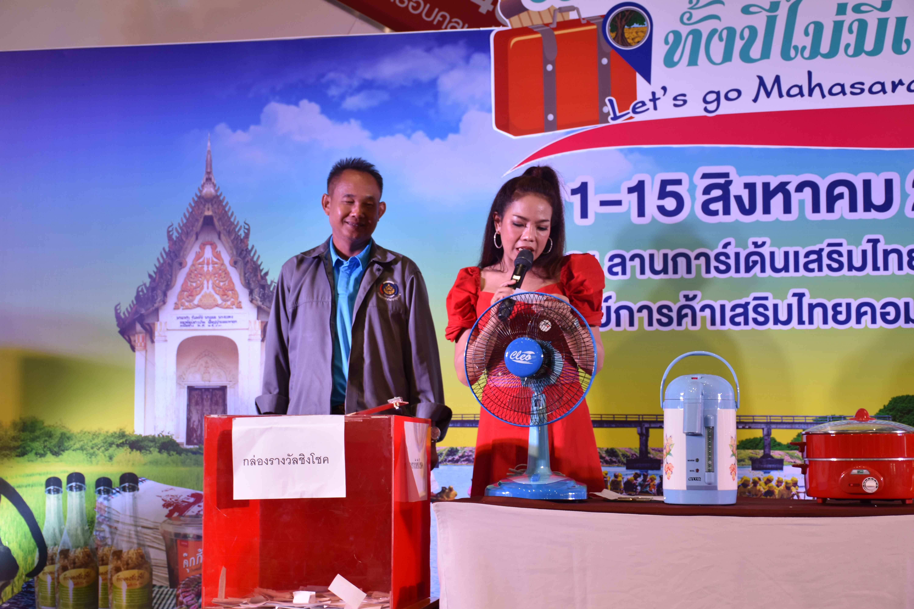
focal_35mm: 63
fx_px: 1599
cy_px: 304
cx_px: 457
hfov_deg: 31.9
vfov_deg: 21.6
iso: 400
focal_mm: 42
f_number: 4.5
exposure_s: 1/80
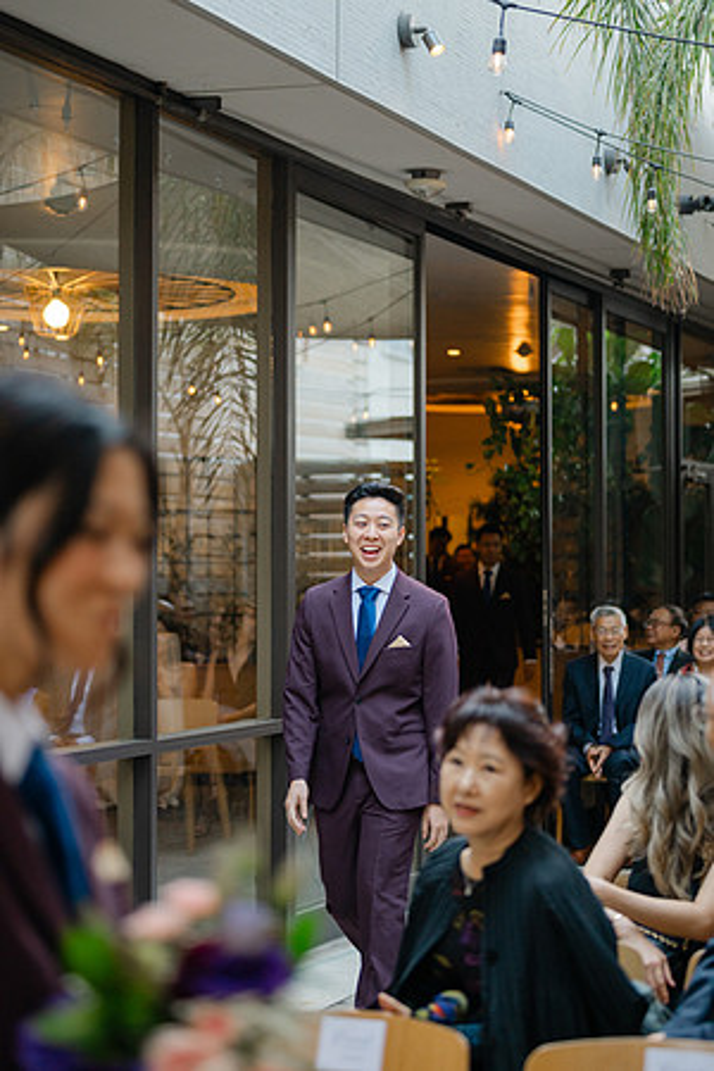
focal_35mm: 75
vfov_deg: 27.0
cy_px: 536
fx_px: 2231
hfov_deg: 18.2
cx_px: 357
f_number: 1.8
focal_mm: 50
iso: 250
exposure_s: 1/160
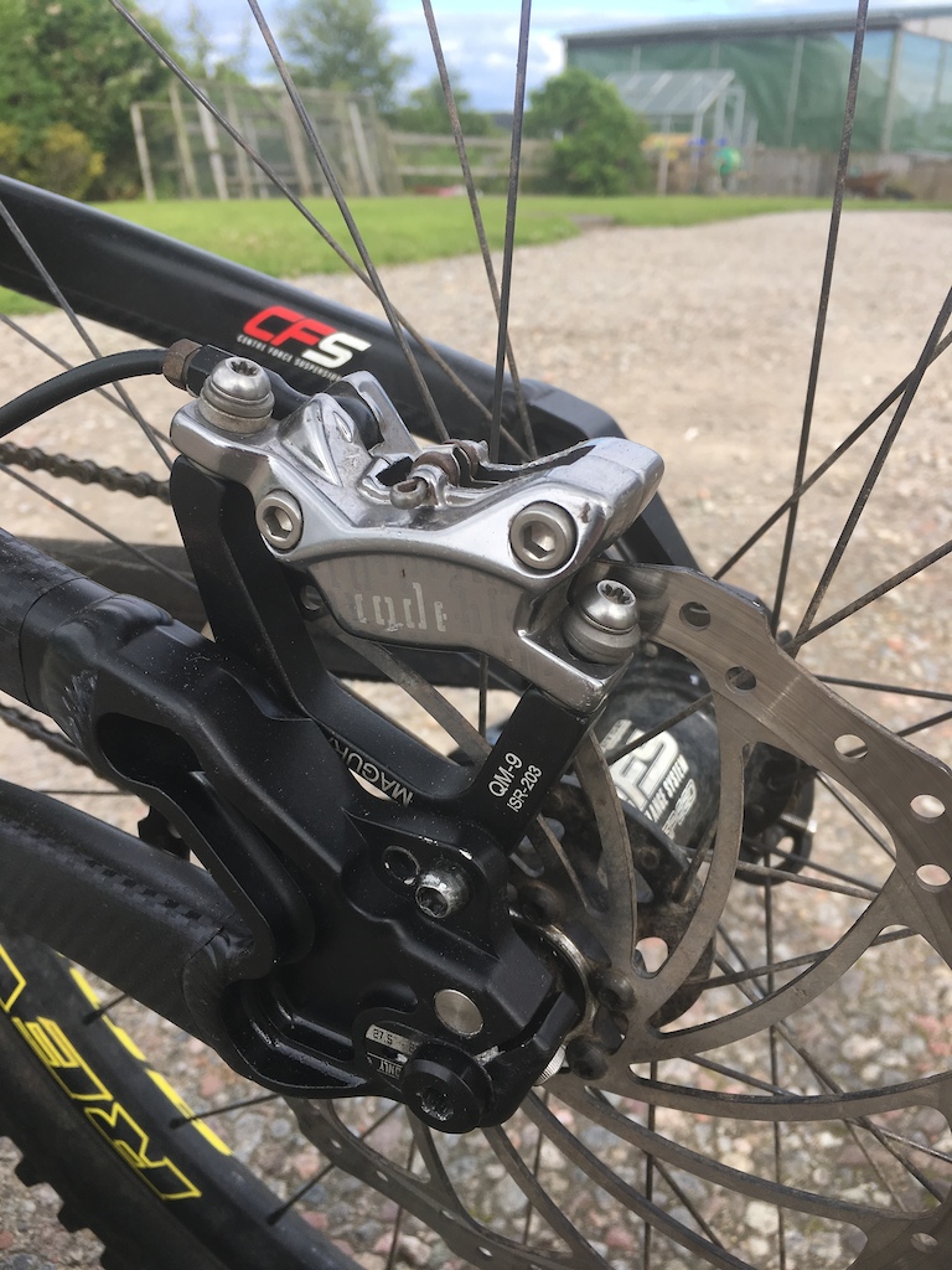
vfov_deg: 61.7
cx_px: 476
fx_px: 1063
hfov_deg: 48.2
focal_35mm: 29
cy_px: 635
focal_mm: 4.15
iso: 25
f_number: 2.2
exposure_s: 1/519
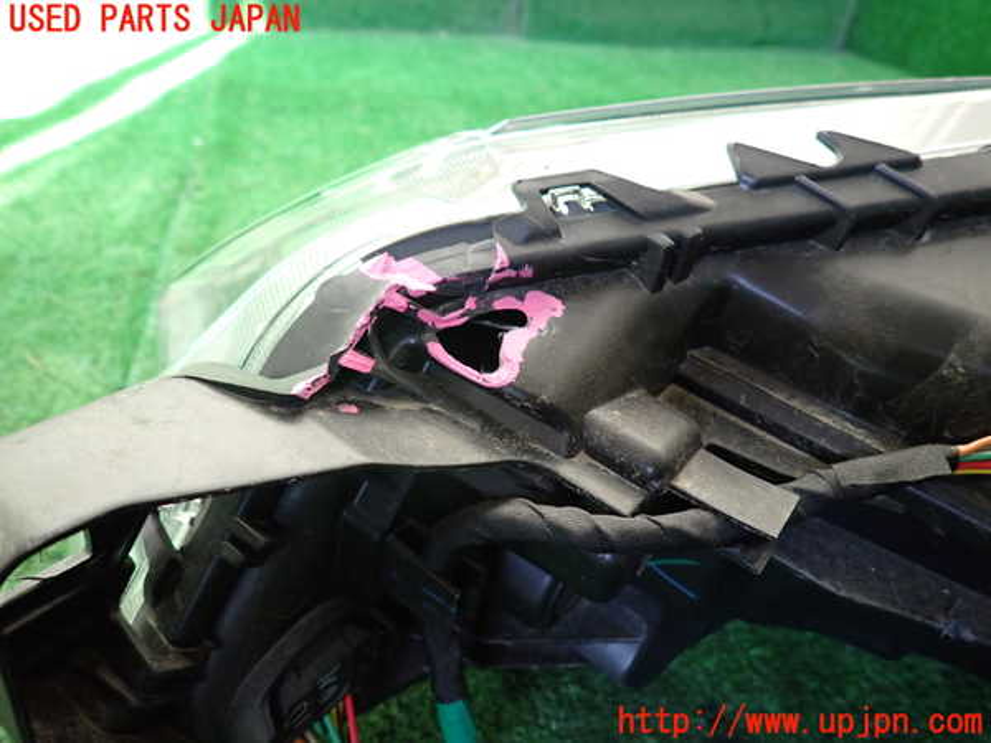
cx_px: 496
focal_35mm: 25
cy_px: 372
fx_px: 716
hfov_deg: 69.4
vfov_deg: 54.9
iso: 400
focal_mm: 4.5
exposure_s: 1/250
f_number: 2
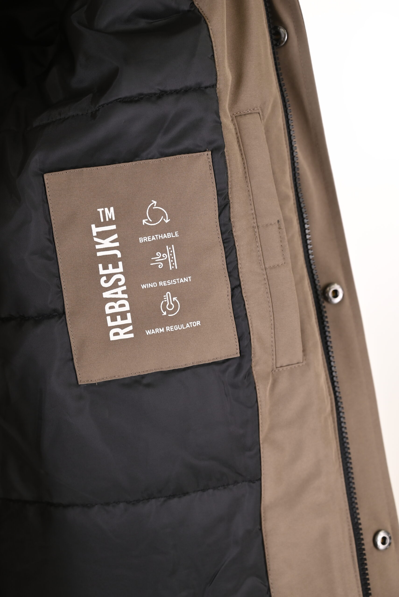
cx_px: 200
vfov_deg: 33.4
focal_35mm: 60
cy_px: 298
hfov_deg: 22.6
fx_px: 996
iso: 800
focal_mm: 60
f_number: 5
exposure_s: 1/125
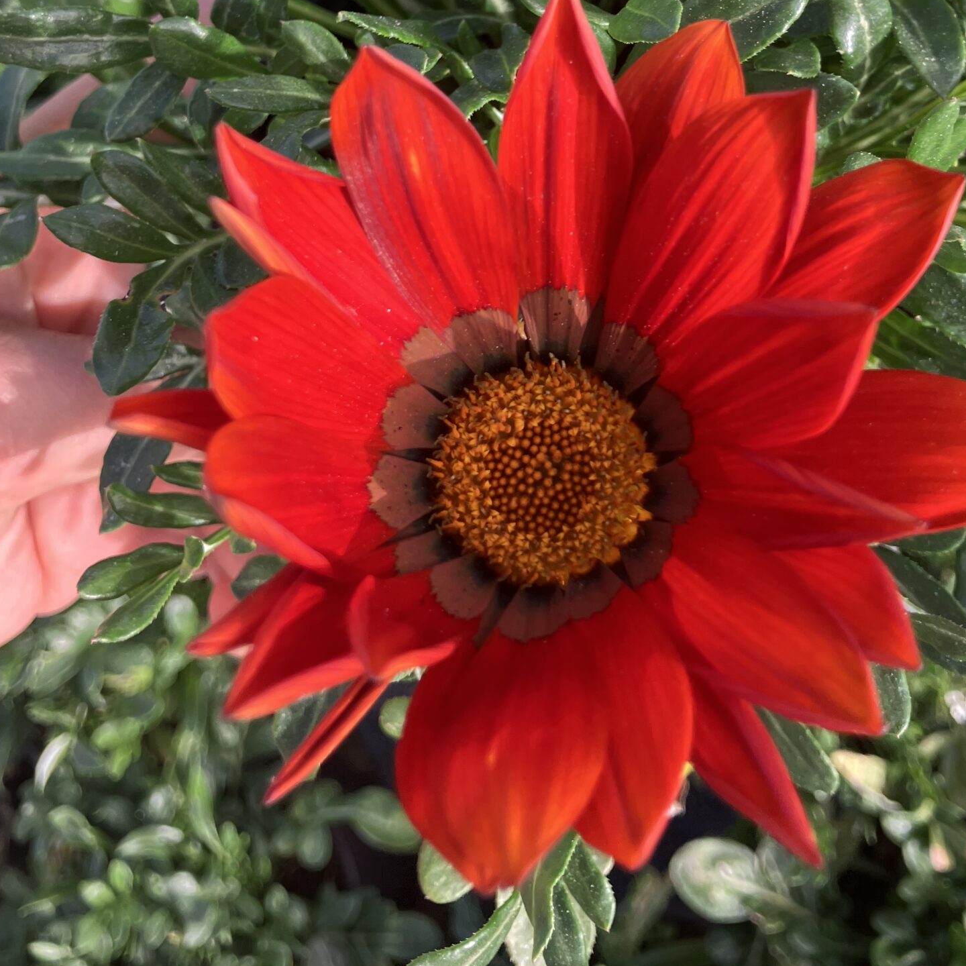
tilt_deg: -67.6
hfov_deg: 38.3
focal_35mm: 44
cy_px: 148
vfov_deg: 36.6
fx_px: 1389
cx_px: 553
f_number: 1.8
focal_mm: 3.99
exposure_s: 1/141
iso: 25
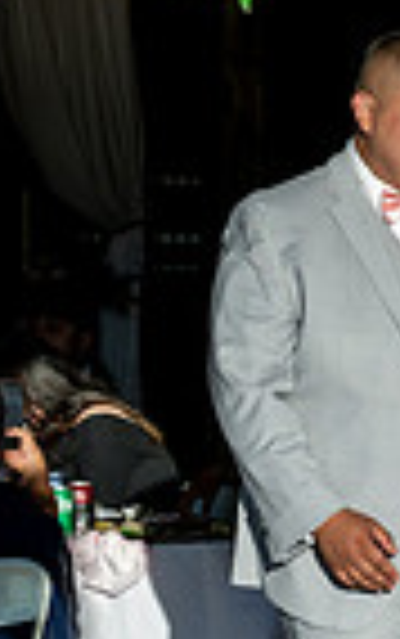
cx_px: 751
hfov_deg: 5.8
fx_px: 3847
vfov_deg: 9.5
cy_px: 380
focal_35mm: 221
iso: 400
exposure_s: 1/800
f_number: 6.3
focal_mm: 53
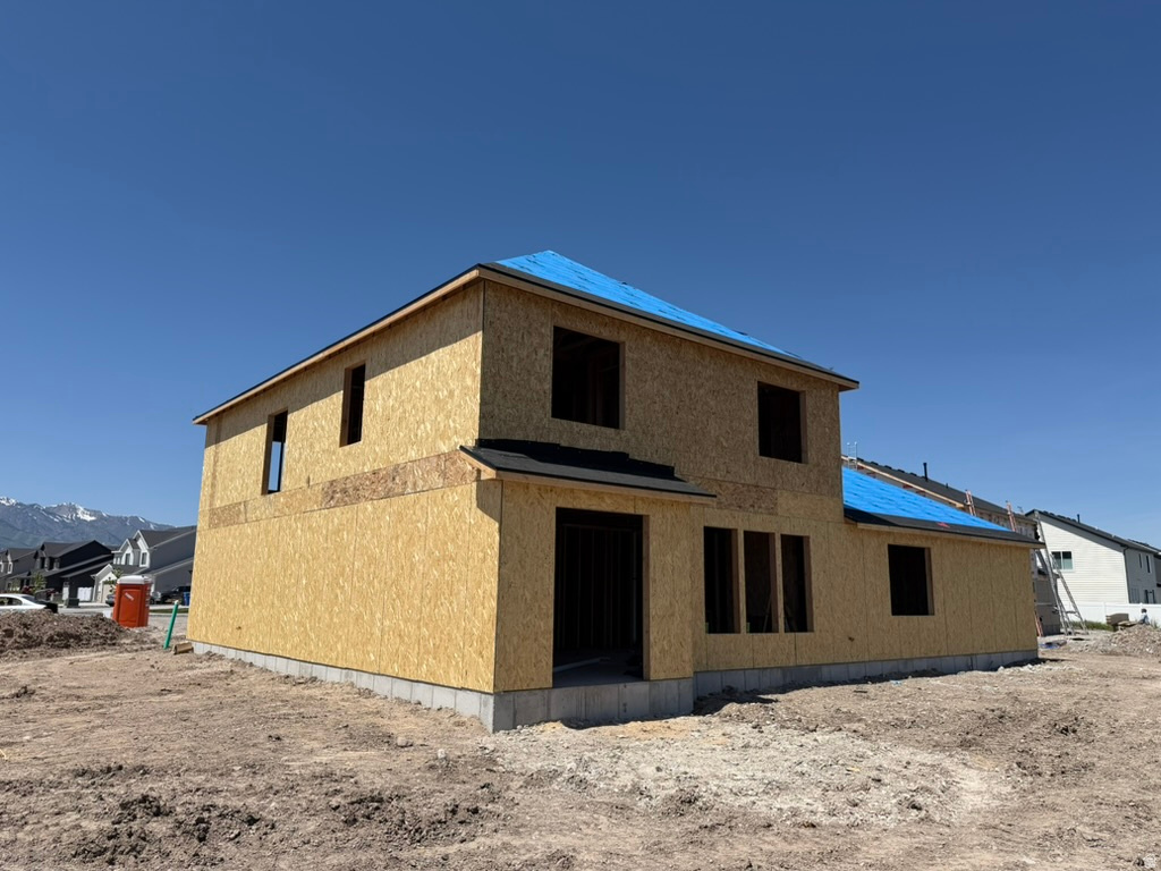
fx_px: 805
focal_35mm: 24
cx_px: 580
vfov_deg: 56.8
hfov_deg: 71.6
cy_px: 436
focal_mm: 6.76
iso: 80
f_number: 1.78
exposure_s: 1/7353
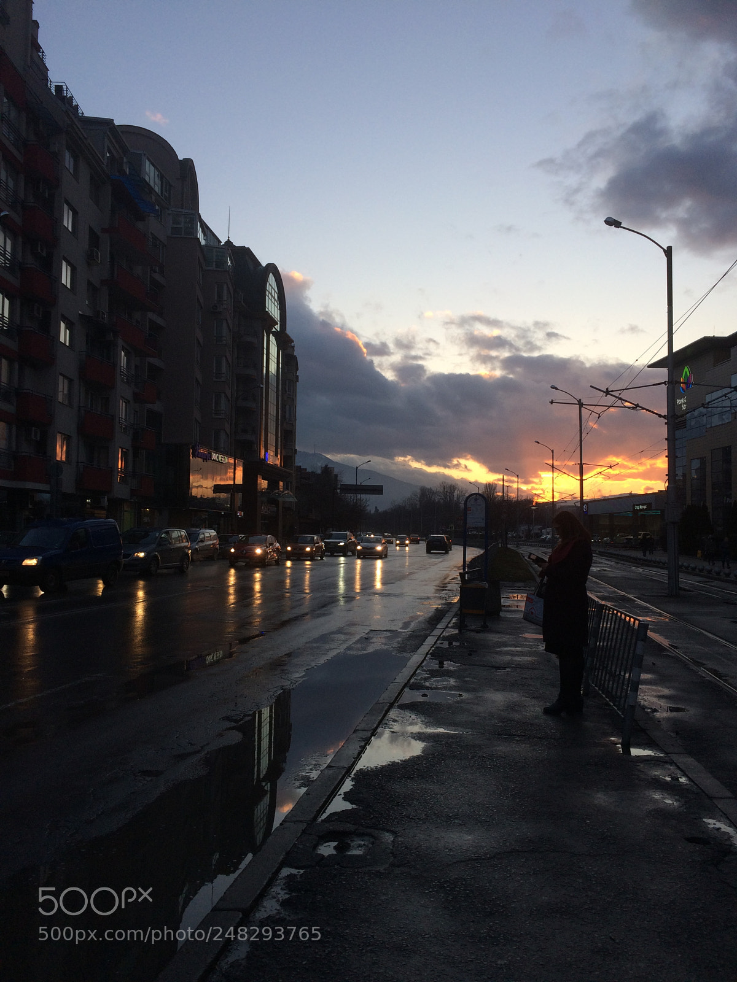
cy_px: 491
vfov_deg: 61.7
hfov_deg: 48.2
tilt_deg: +0.0
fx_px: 823
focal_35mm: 29
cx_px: 368
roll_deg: -2.2
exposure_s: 1/238
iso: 32
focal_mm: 4.15
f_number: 2.2
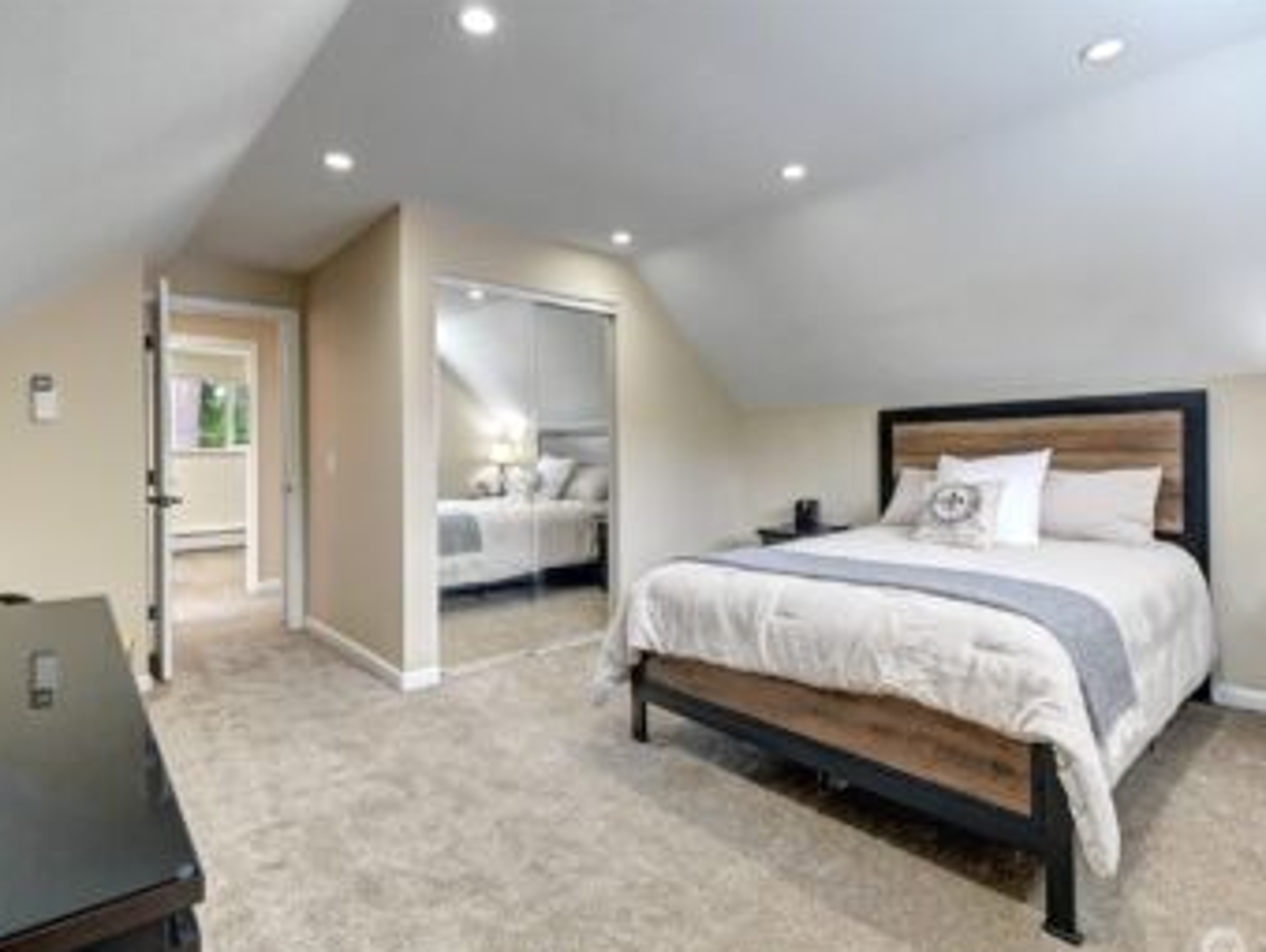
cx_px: 668
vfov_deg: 74.8
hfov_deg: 90.9
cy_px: 483
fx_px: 622
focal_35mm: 17
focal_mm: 10
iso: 3200
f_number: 11
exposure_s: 1/5
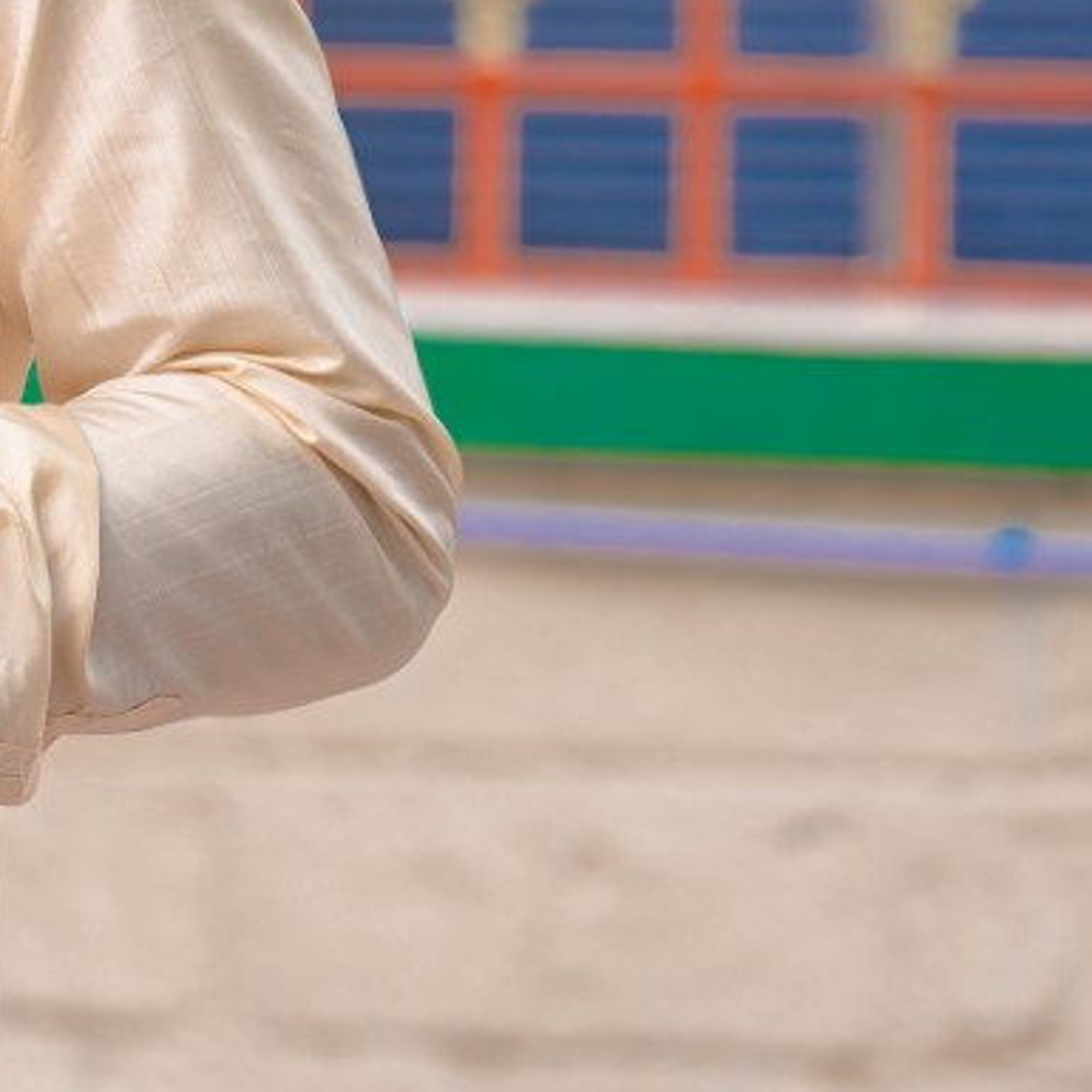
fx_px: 10850
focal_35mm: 304
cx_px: -1049
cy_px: -267
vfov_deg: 5.7
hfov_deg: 5.6
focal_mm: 85
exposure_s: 1/200
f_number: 3.5
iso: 160
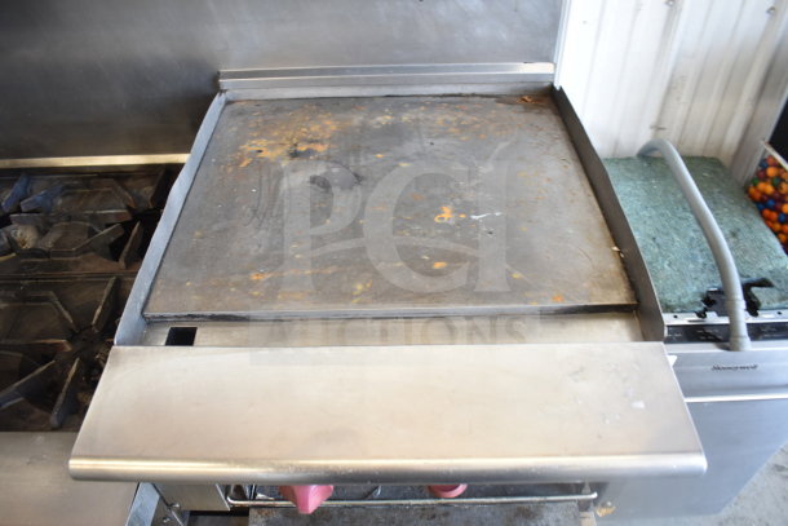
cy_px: 263
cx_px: 394
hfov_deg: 67.4
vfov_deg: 48.0
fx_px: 591
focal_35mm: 27
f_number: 3.5
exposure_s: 1/30
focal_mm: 18
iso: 400
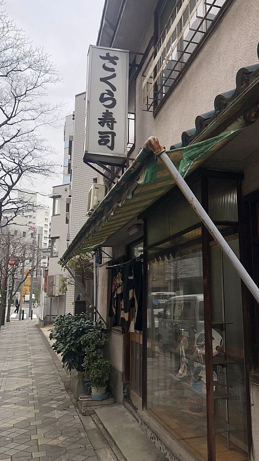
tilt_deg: +11.4
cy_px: 229
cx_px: 167
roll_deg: +0.5
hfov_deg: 37.4
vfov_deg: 62.6
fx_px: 379
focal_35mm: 31
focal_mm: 4
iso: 20
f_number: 1.8
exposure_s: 1/615
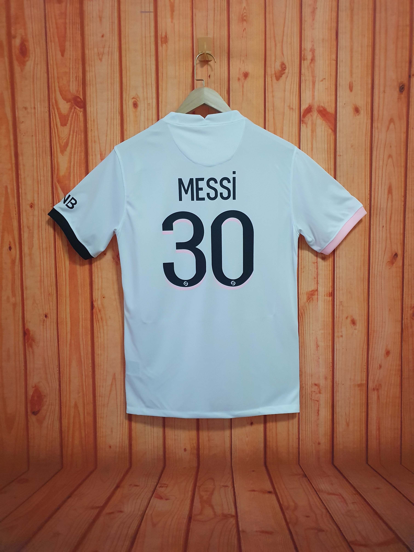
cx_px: 207
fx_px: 415
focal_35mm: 26
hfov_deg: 53.1
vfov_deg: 67.3
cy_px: 276
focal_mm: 4.32
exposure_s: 1/50
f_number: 1.5
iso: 500
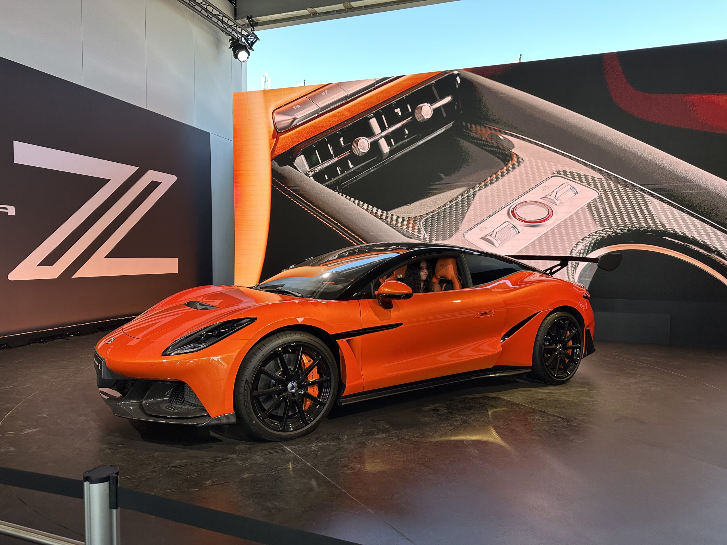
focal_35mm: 24
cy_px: 272
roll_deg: -0.9
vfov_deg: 56.8
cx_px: 364
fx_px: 504
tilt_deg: -2.5
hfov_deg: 71.6
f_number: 1.78
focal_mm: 6.86
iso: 125
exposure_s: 1/399
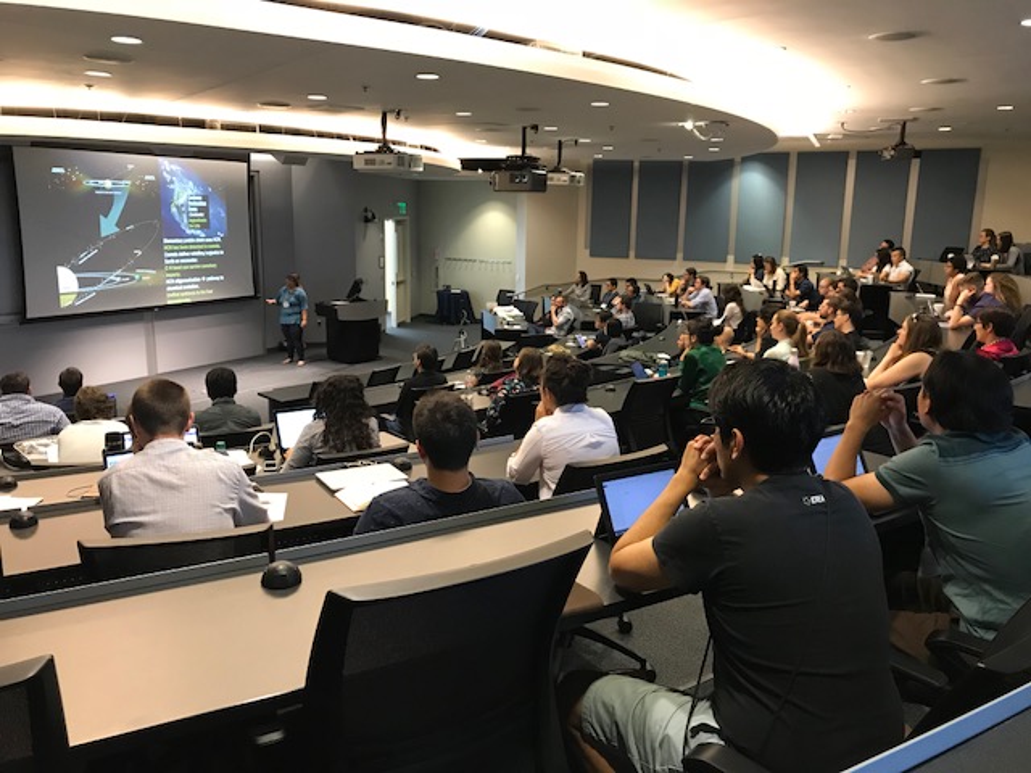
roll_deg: -1.8
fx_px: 834
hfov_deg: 63.4
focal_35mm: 28
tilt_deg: -11.2
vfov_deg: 49.7
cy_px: 386
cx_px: 516
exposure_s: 1/15
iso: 80
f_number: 1.8
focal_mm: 3.99
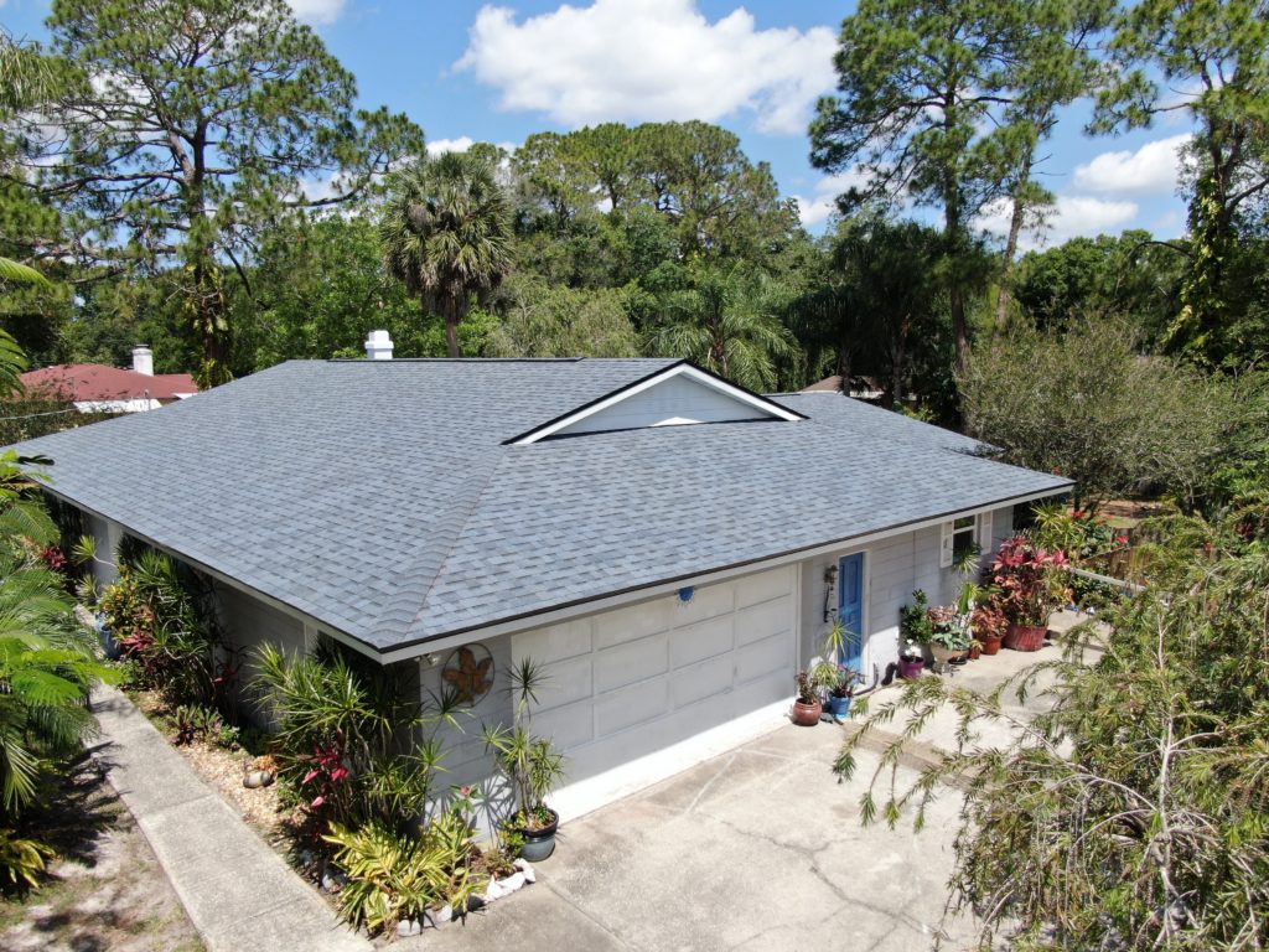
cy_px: 476
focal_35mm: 24
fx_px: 880
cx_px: 634
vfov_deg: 56.8
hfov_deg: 71.6
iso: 100
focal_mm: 4.39
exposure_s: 1/1000
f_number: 2.8
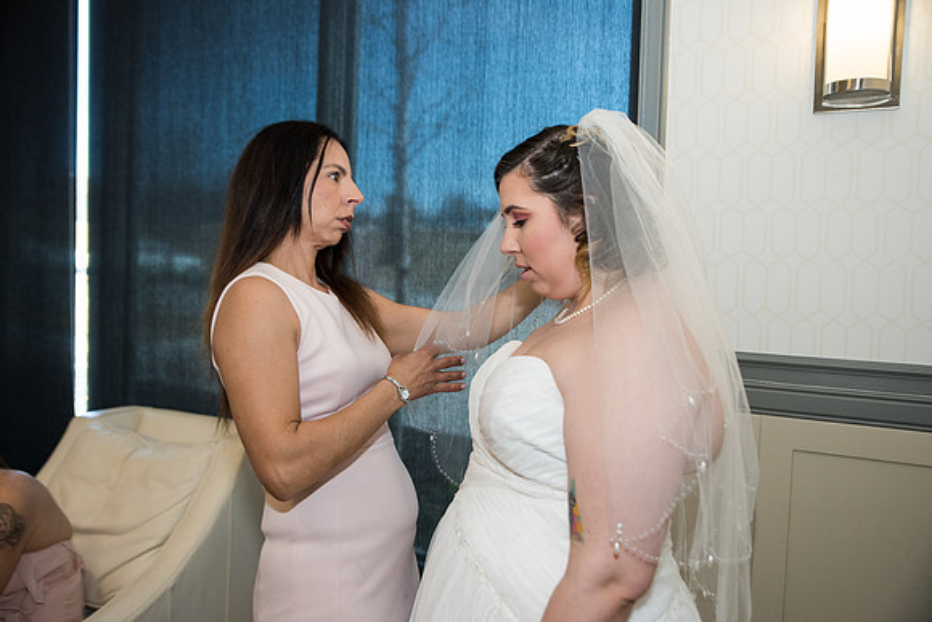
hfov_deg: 60.3
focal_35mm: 31
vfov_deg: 42.3
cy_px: 311
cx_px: 466
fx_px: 803
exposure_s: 1/160
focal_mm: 31
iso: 500
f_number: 3.2
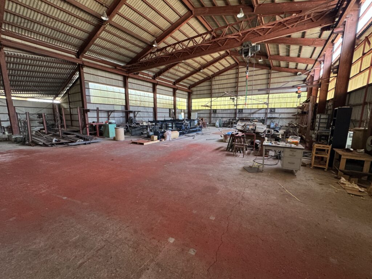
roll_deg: -0.2
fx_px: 150
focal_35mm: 14
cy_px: 140
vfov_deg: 85.7
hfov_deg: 102.1
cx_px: 186
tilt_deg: -9.6
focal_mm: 2.22
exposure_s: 1/60
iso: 500
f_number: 2.2
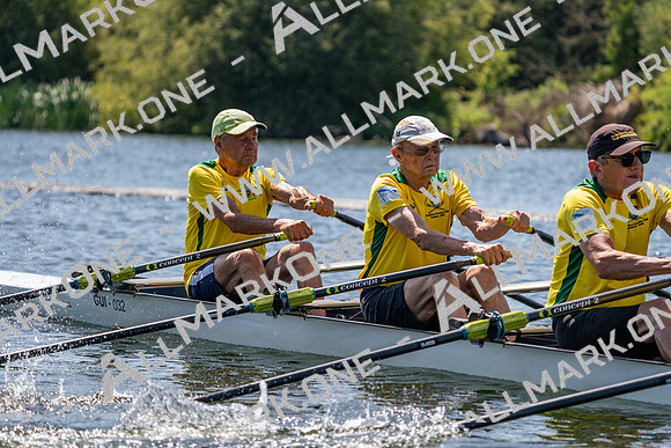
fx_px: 3728
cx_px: 336
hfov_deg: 10.3
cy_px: 224
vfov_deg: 6.9
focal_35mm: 200
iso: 250
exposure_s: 1/2000
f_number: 5.6
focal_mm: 200
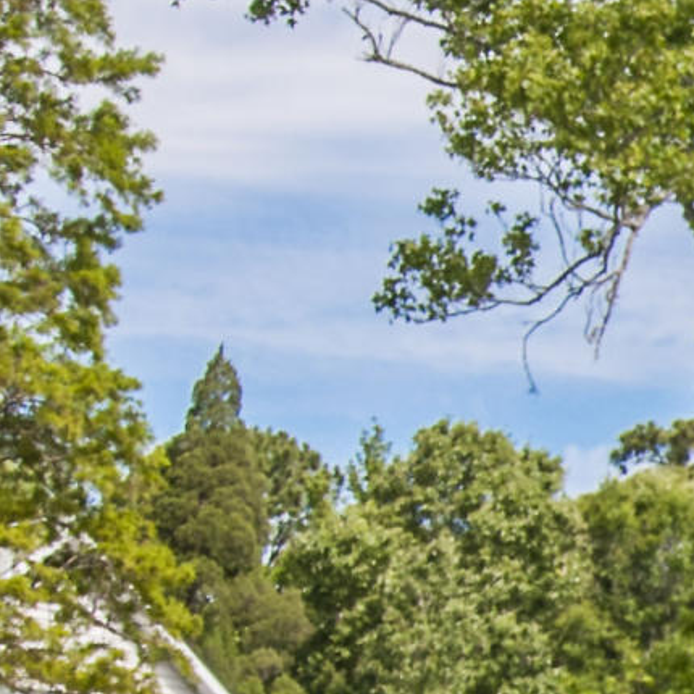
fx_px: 4831
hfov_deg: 7.4
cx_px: 1969
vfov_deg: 8.1
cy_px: 922
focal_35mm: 213
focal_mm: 24
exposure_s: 1/1000
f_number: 5.6
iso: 200
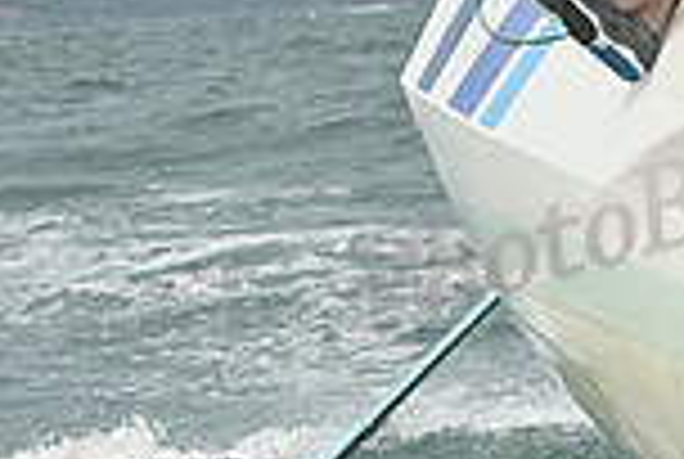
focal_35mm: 427
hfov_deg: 4.8
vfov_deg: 3.2
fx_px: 8129
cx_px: 1224
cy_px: -83
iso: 320
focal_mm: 112
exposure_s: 1/1250
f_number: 10
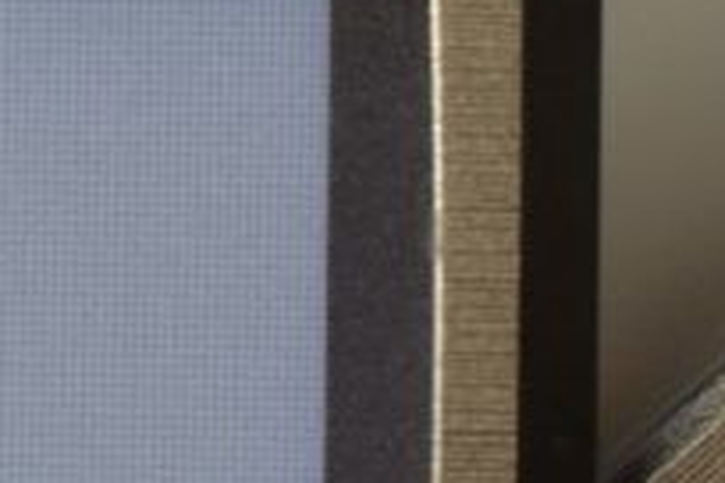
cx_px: -462
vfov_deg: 3.3
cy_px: 313
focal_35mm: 415
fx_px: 8347
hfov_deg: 4.9
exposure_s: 1/30
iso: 400
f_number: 7.1
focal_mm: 55
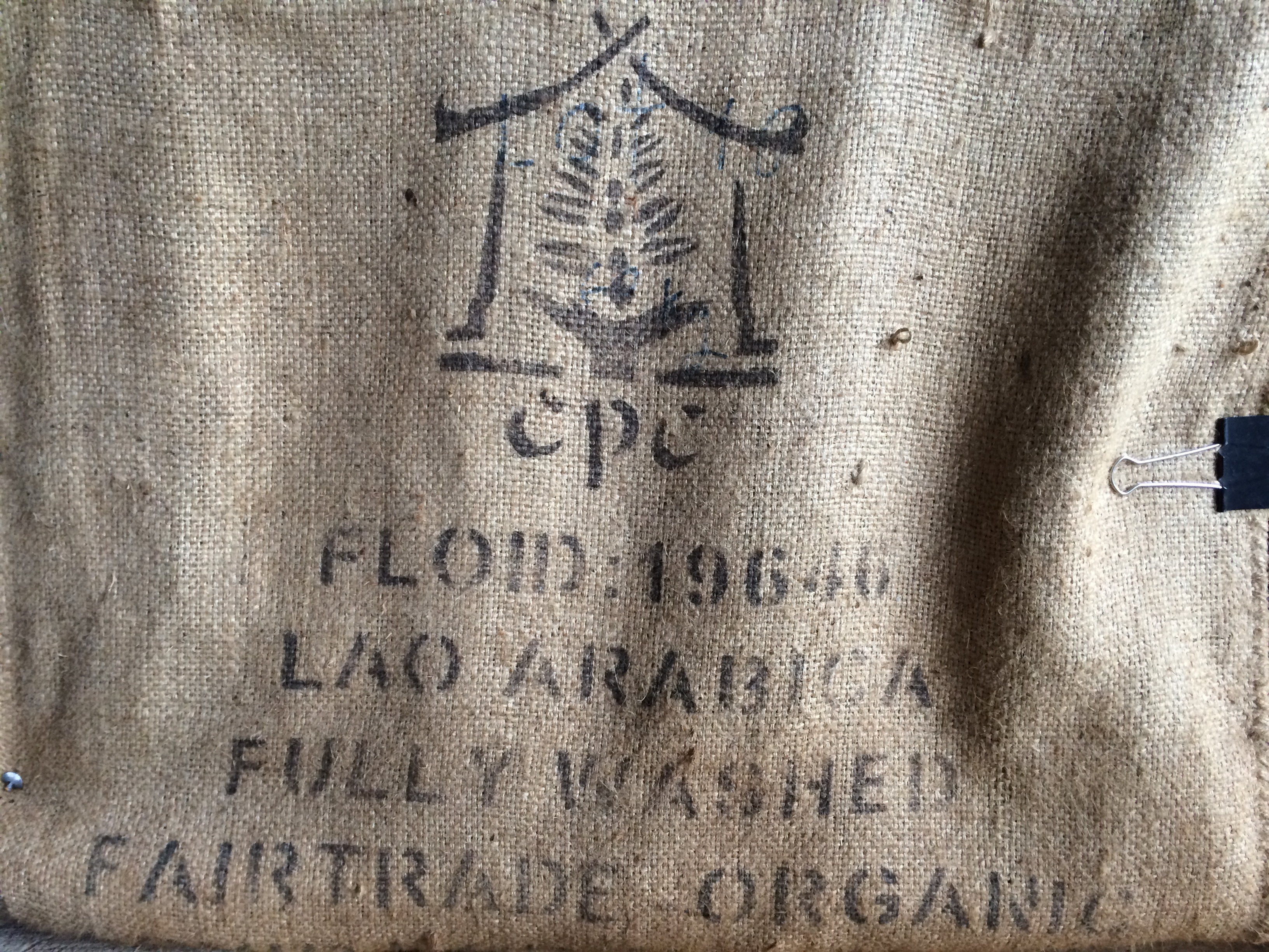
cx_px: 634
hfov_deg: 61.7
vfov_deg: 48.2
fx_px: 1063
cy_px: 476
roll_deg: -0.3
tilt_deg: -11.5
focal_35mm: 29
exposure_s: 1/33
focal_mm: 4.15
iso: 80
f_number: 2.2
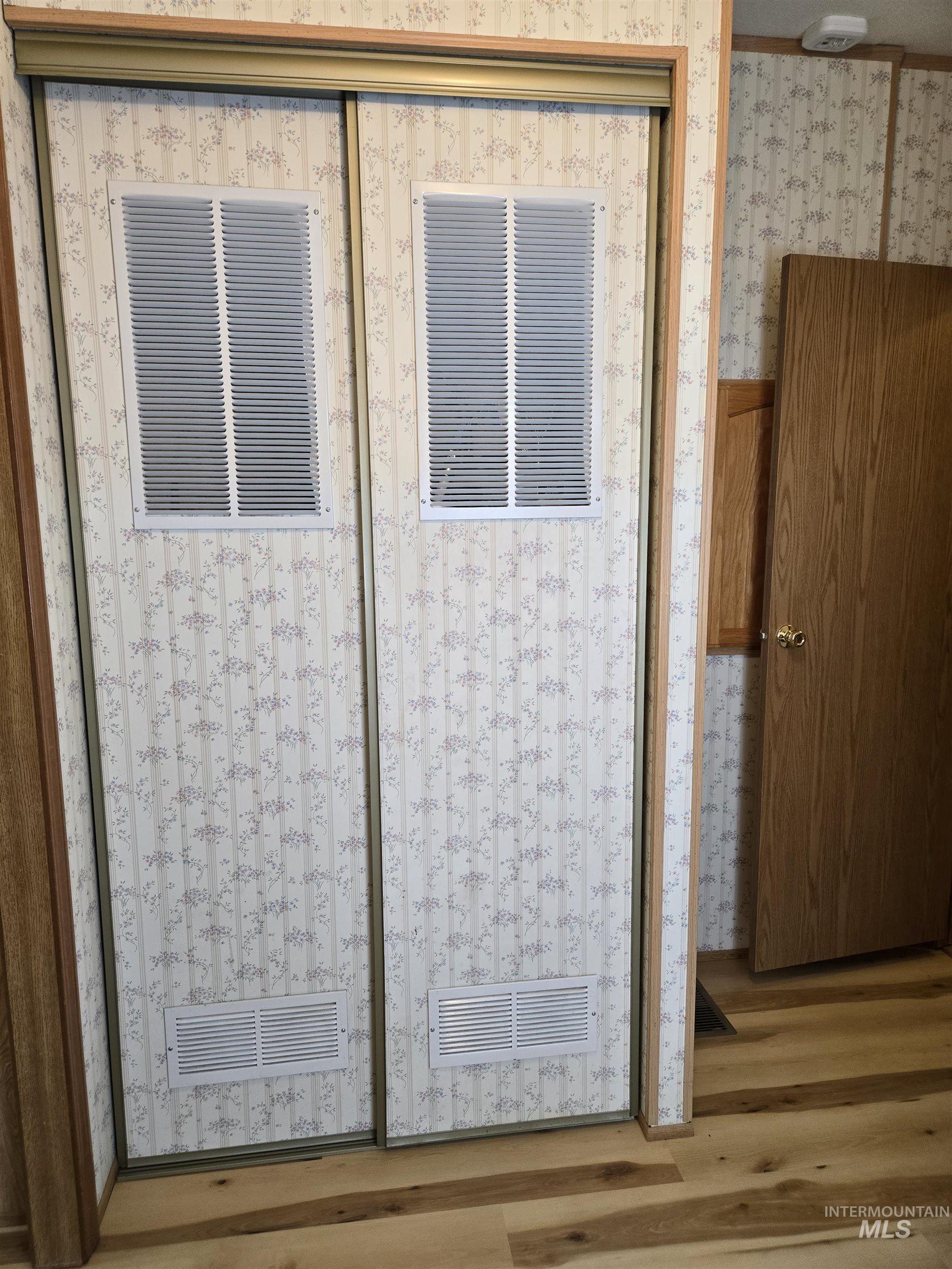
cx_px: 476
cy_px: 634
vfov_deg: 73.9
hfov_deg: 58.9
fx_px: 843
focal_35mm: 23
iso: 160
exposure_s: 1/120
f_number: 1.8
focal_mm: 5.4
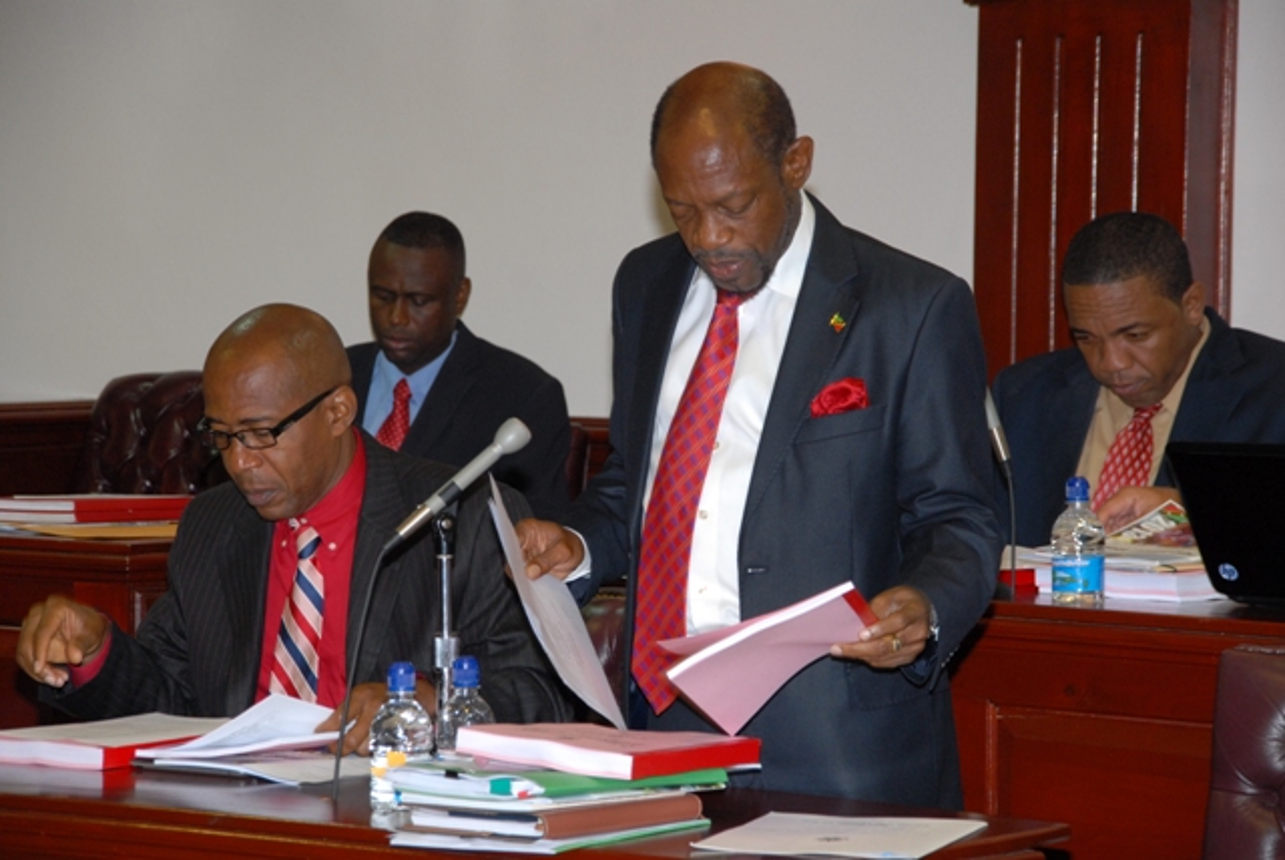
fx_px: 5895
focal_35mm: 165
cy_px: 430
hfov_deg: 12.4
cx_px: 642
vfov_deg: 8.3
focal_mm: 110
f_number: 6.3
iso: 500
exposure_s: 1/60
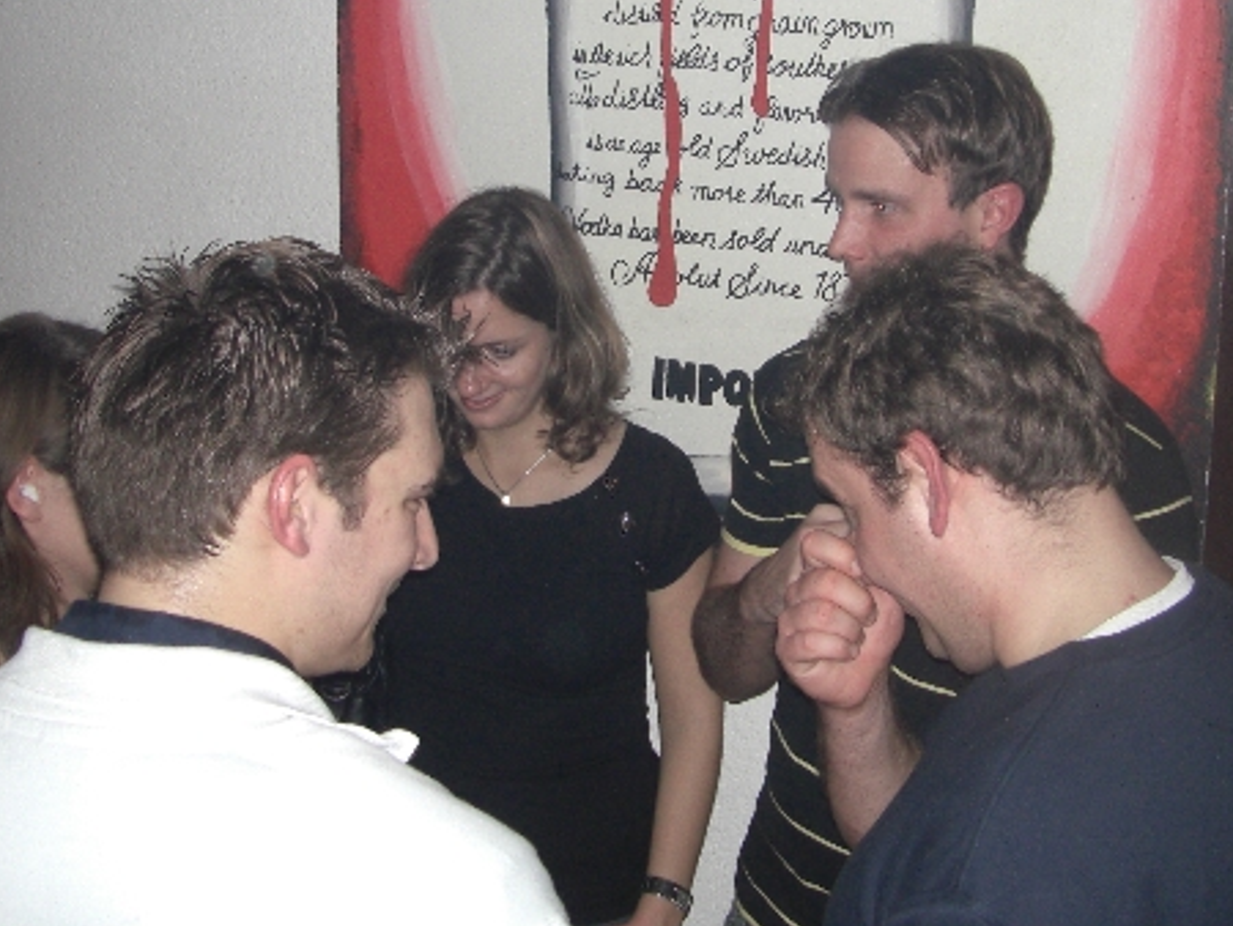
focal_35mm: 54
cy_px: 293
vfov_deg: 26.9
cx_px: 669
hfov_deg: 35.5
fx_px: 1924
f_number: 3.4
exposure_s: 1/60
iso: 200
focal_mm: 6.3
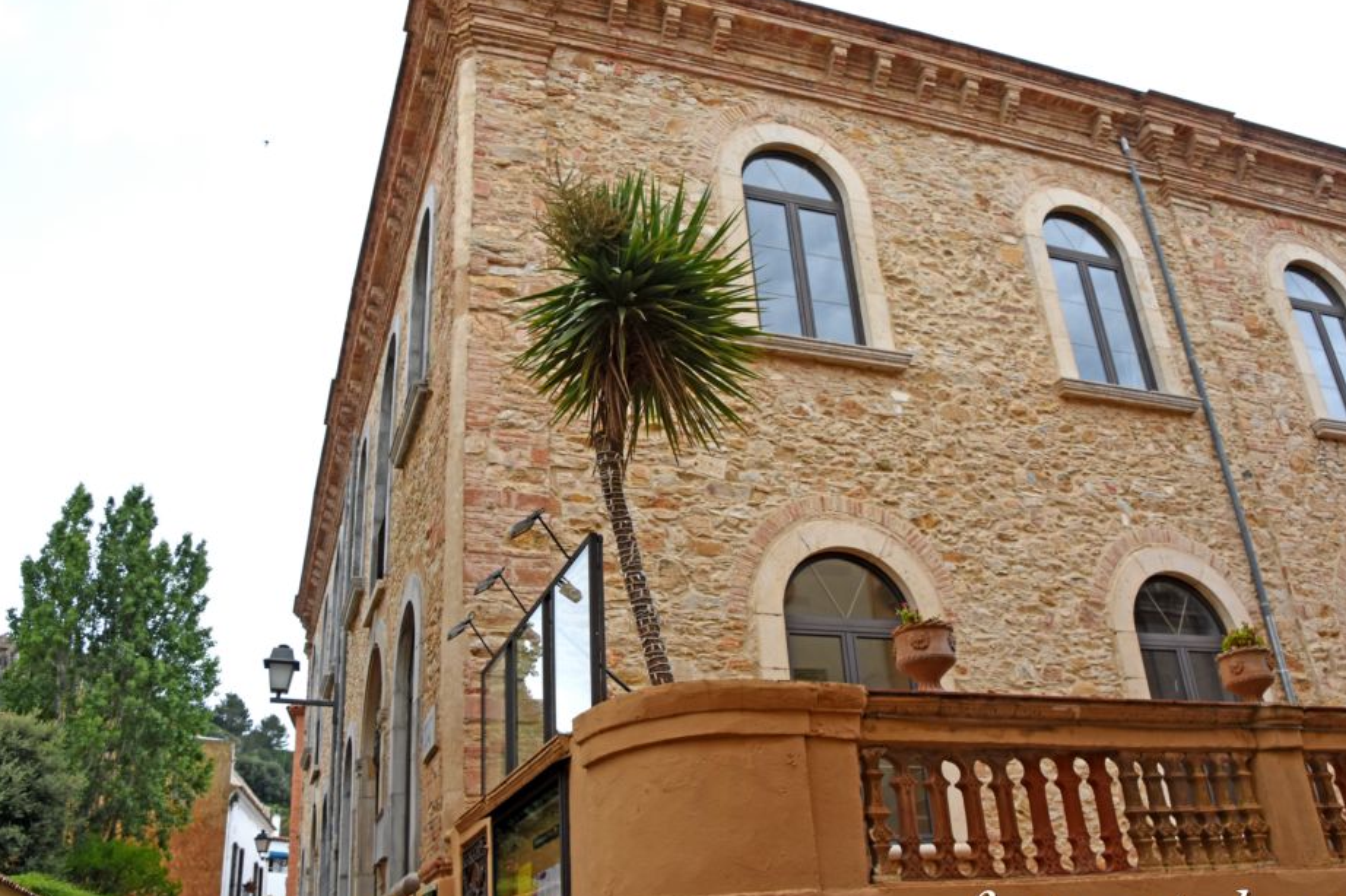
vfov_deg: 43.5
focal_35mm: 30
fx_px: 1121
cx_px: 650
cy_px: 480
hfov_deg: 61.9
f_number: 9
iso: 400
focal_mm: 18
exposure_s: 1/320
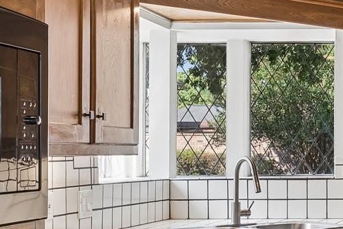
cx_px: 491
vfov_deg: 15.0
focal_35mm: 91
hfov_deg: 19.8
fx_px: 867
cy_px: 132
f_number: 10
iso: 640
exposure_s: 1/6
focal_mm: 21
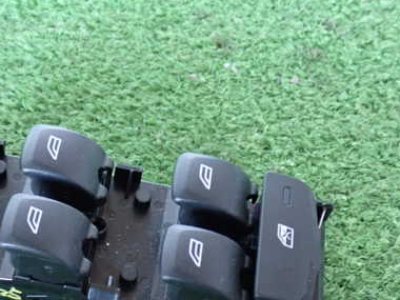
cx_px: 88
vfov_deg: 24.1
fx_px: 693
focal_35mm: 60
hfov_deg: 31.5
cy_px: 234
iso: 800
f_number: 2.7
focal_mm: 6.83
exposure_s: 1/20
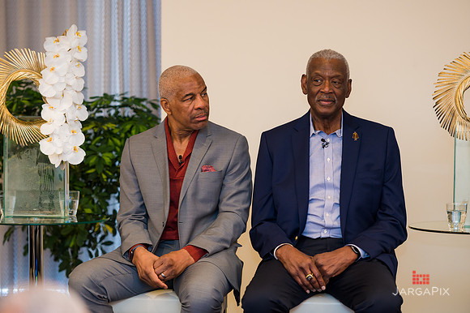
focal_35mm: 135
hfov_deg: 15.2
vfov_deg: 10.1
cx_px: 235
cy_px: 156
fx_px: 1761
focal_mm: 135
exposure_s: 1/200
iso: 800
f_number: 3.2
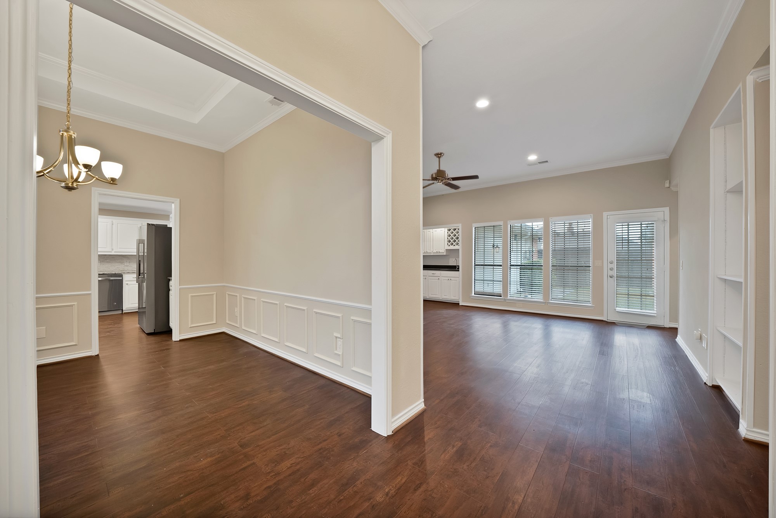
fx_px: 259
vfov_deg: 90.0
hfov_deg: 112.6
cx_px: 388
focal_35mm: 12
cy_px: 259
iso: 640
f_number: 9
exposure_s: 1/4
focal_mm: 12
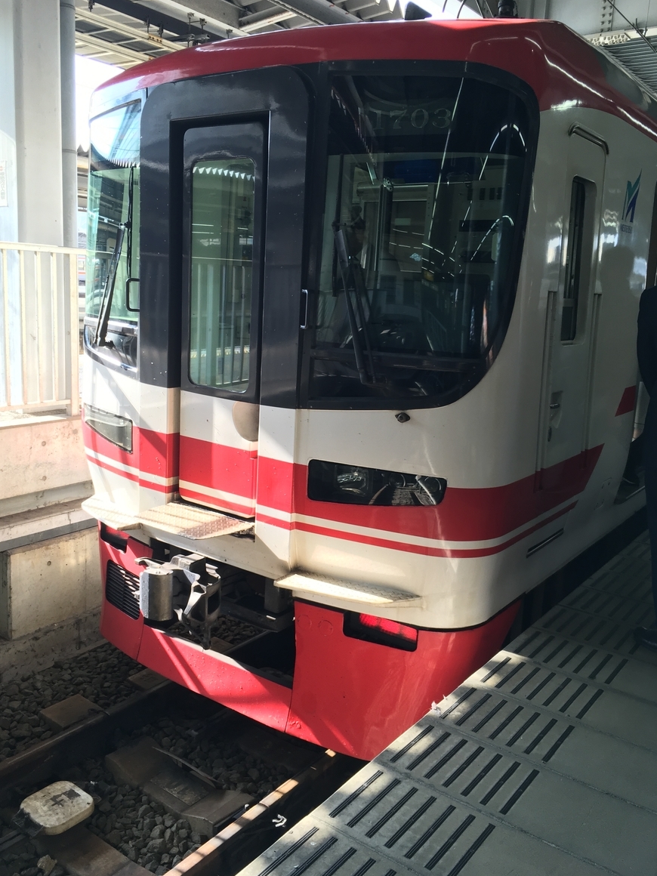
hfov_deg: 46.8
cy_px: 431
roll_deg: -2.4
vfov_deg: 60.0
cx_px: 322
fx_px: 759
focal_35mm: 30
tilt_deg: -10.7
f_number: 2.2
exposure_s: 1/120
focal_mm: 4.15
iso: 32
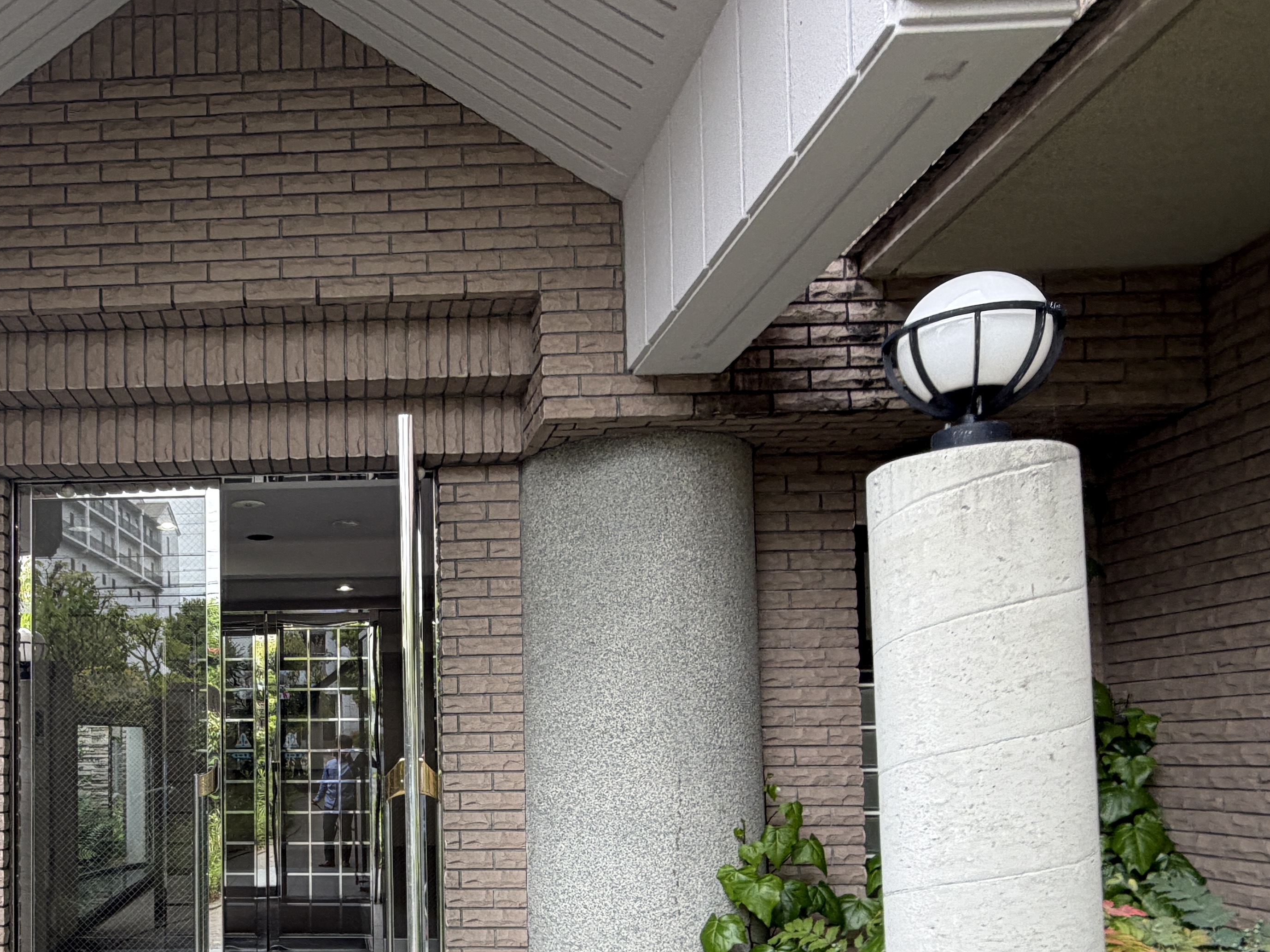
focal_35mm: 29
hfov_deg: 57.6
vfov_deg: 46.5
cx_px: 277
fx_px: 1064
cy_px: 712
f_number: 2.2
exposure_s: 1/139
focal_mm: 2.22
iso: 40
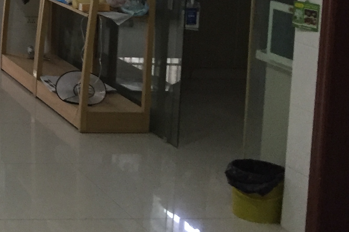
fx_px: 892
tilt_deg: -4.8
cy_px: -70
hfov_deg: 19.4
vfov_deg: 14.3
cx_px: -173
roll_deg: -4.0
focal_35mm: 92
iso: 200
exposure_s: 1/33
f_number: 2.2
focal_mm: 4.15
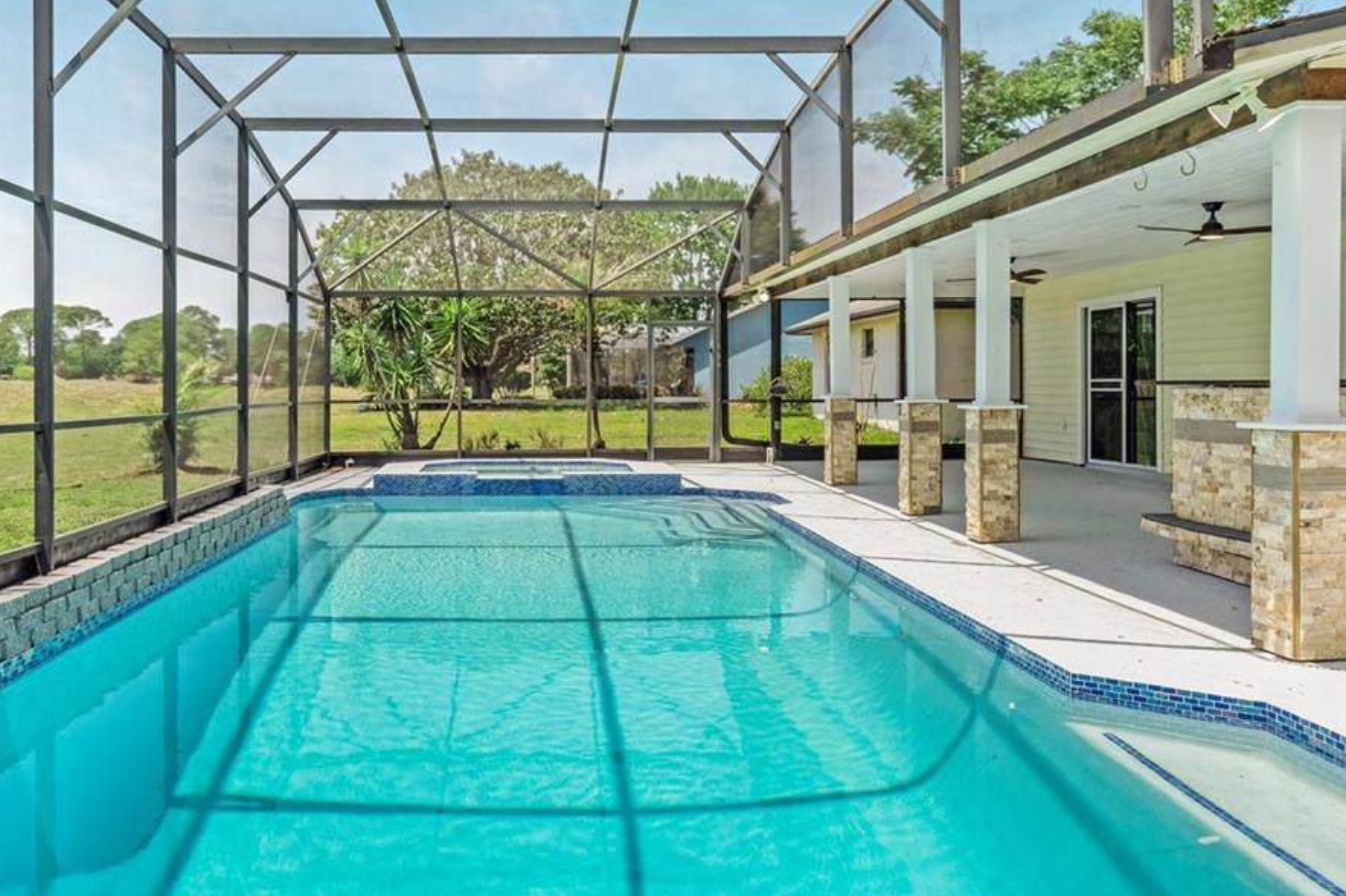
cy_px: 363
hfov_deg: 61.8
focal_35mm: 30
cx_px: 579
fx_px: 1118
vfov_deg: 43.5
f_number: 9
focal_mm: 11
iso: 250
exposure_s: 1/4000
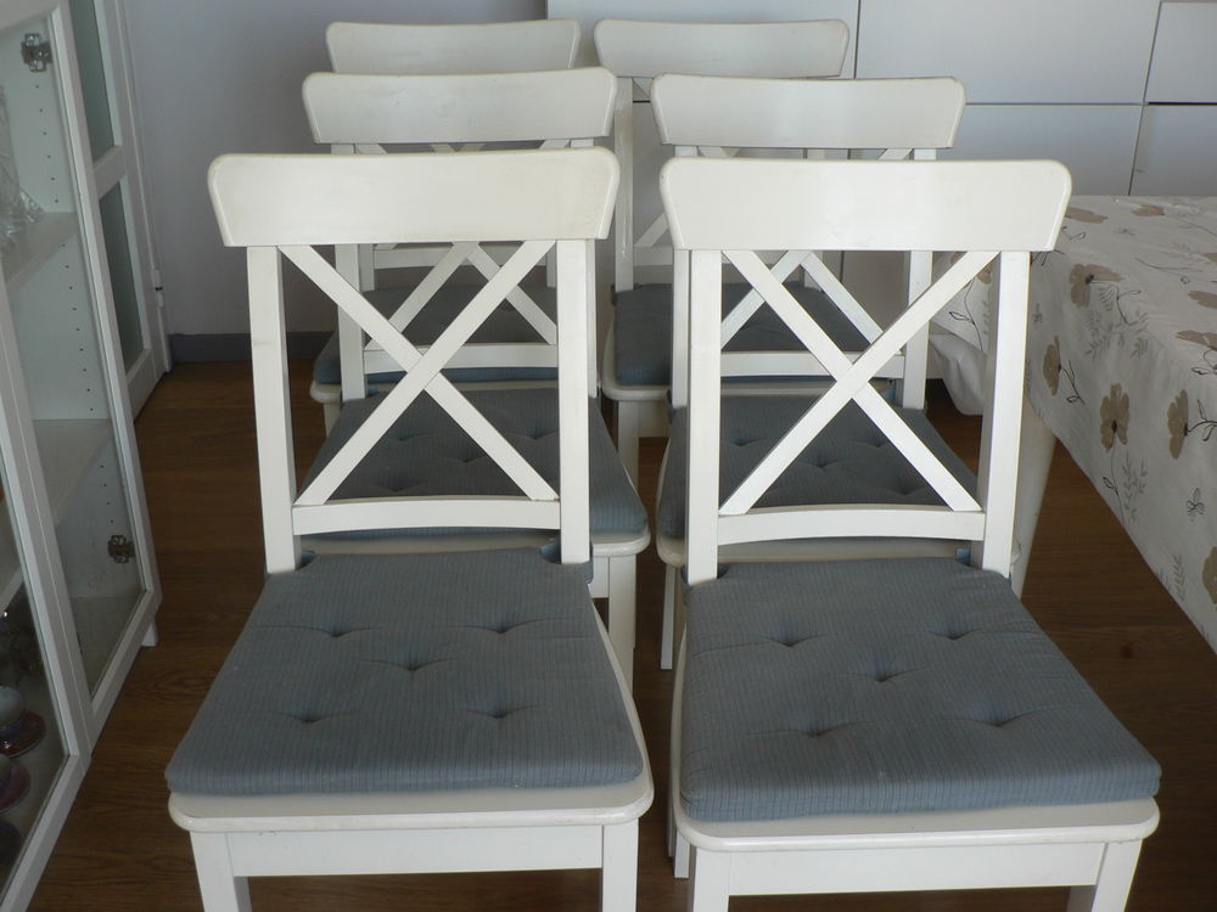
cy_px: 456
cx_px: 608
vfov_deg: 39.7
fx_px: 1266
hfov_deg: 51.4
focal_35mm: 36
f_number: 2.8
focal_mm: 6
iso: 80
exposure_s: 1/30
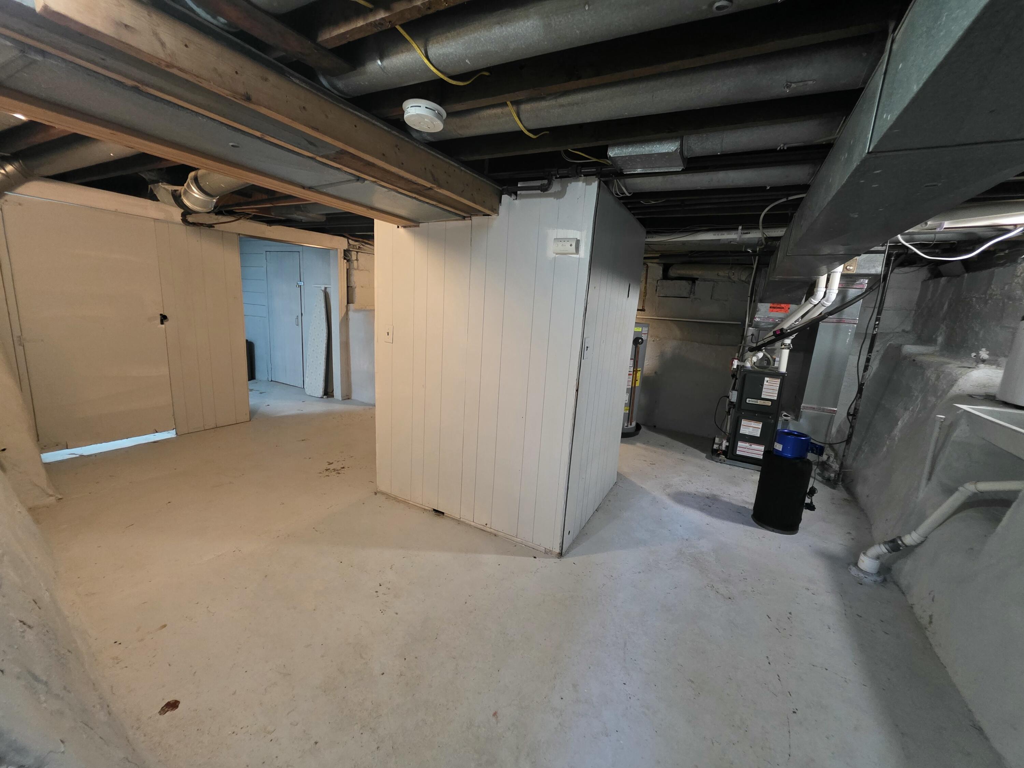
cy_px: 384
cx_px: 512
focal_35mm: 13
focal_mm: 2.2
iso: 800
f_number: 1.9
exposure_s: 1/60
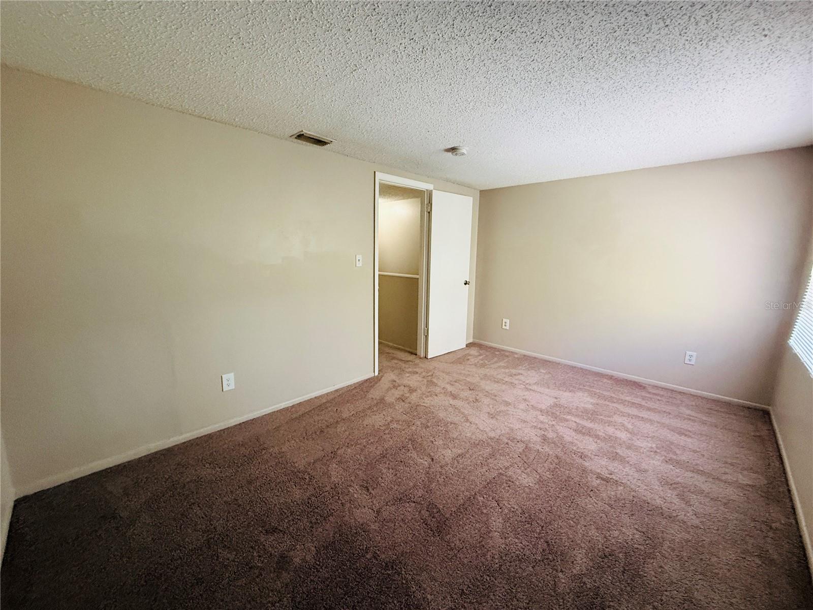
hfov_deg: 102.1
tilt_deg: -9.3
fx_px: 329
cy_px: 305
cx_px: 406
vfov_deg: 85.7
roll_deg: -0.7
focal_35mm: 14
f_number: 2.2
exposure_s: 1/60
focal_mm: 2.22
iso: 400
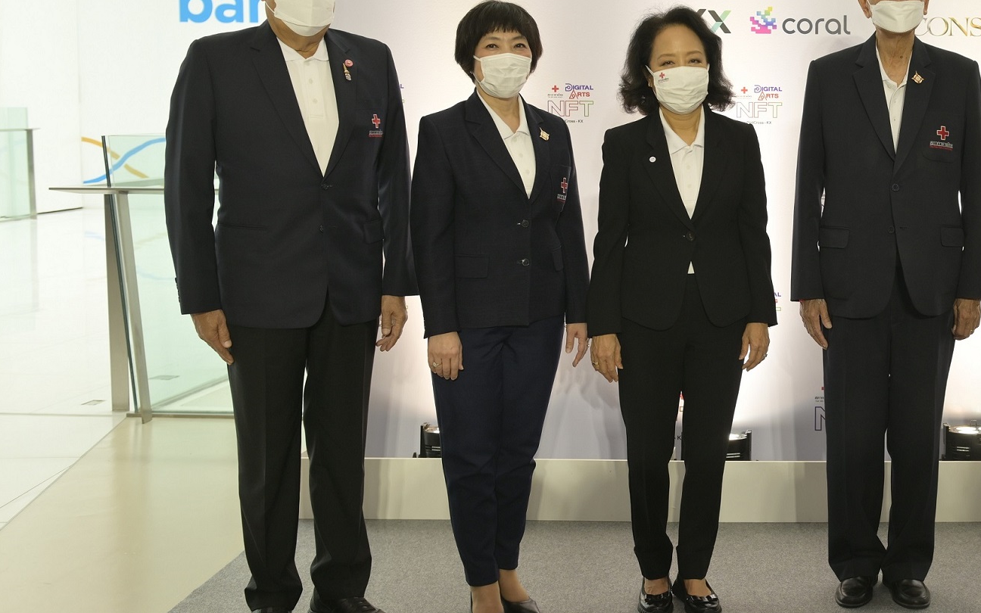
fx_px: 1551
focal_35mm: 58
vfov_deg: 22.3
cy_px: 224
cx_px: 872
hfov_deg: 33.4
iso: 200
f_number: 4
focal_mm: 31
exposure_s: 1/100
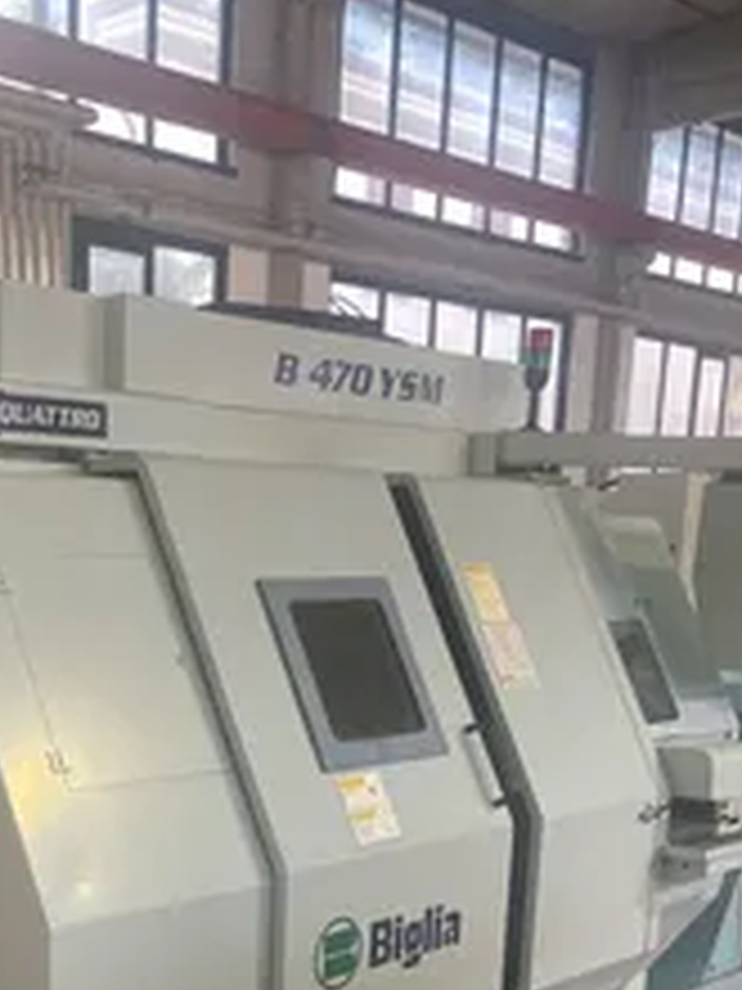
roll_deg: -0.4
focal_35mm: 51
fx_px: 1458
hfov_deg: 27.7
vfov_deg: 35.5
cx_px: 103
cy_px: 868
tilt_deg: -9.7
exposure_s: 1/70
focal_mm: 3.99
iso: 80
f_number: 1.8
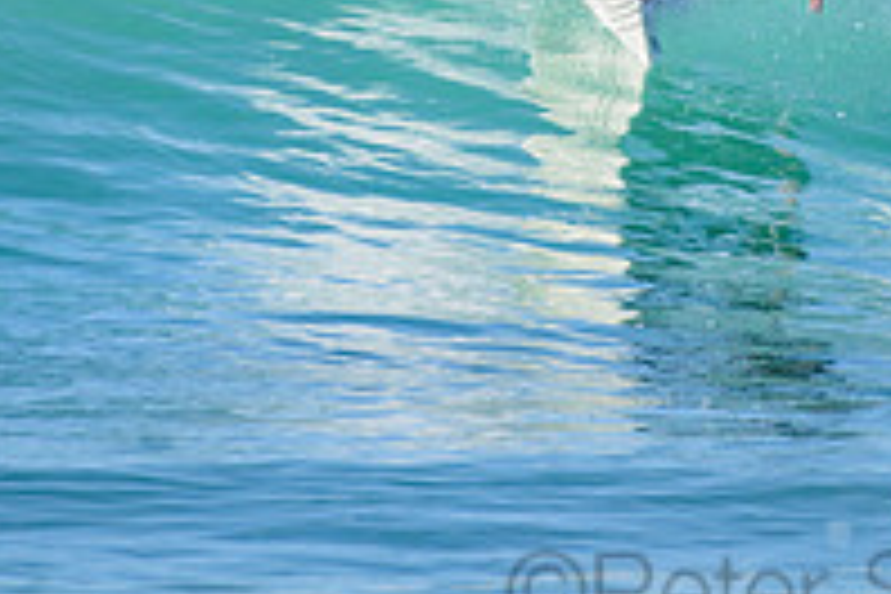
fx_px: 44522
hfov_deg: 1.1
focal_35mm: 1799
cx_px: 575
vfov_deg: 0.8
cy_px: -74
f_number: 5.6
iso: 320
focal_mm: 500
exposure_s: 1/2000
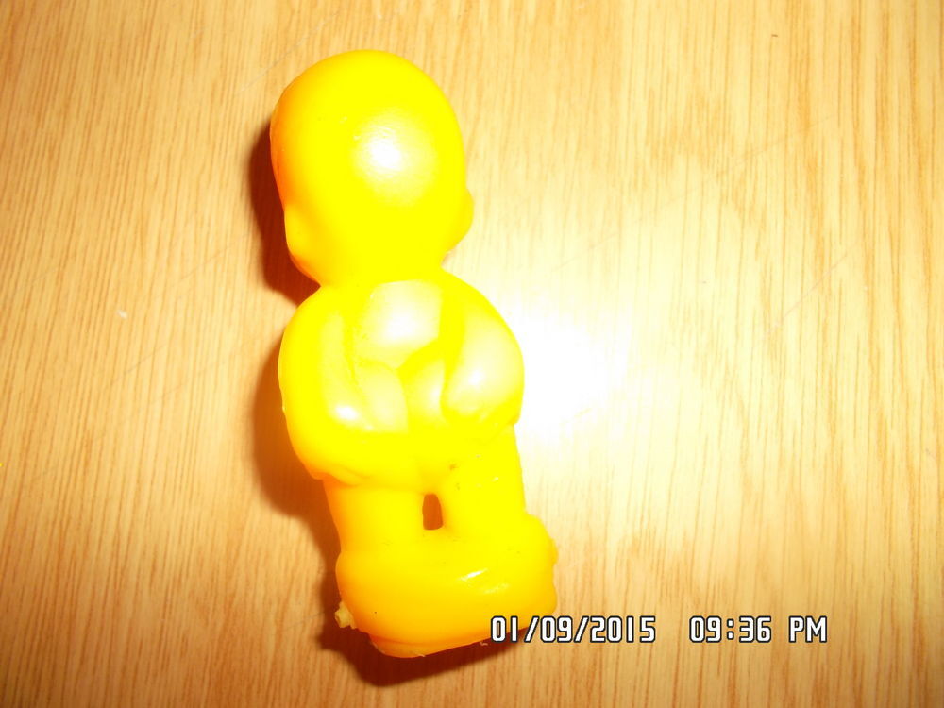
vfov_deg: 49.7
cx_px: 472
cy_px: 354
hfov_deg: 63.4
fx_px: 764
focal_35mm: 28
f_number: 3.3
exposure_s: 1/15
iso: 100
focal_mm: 4.1
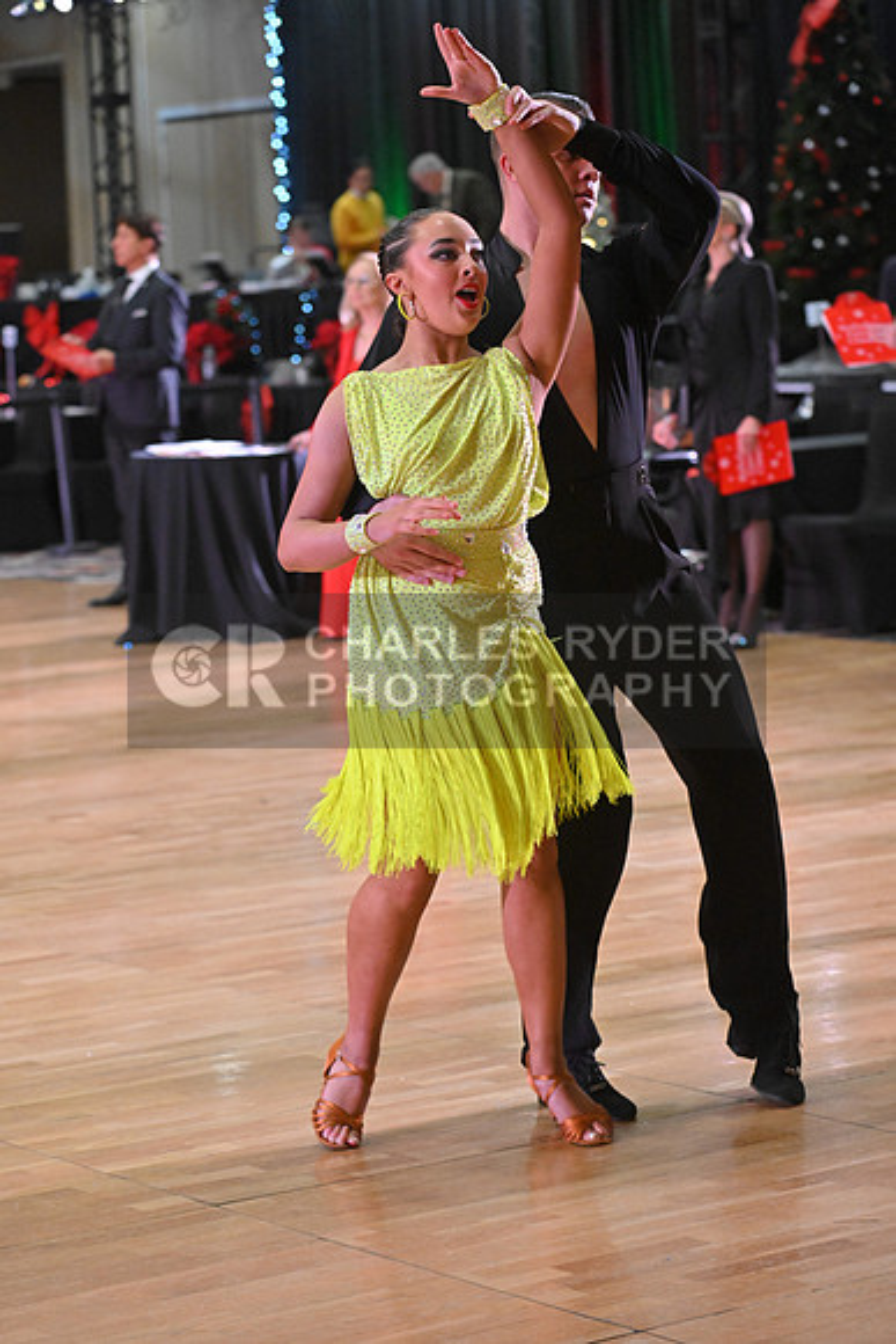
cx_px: 448
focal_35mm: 105
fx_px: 3917
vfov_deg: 19.5
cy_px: 672
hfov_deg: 13.0
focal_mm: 105
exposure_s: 1/400
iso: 5000
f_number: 5
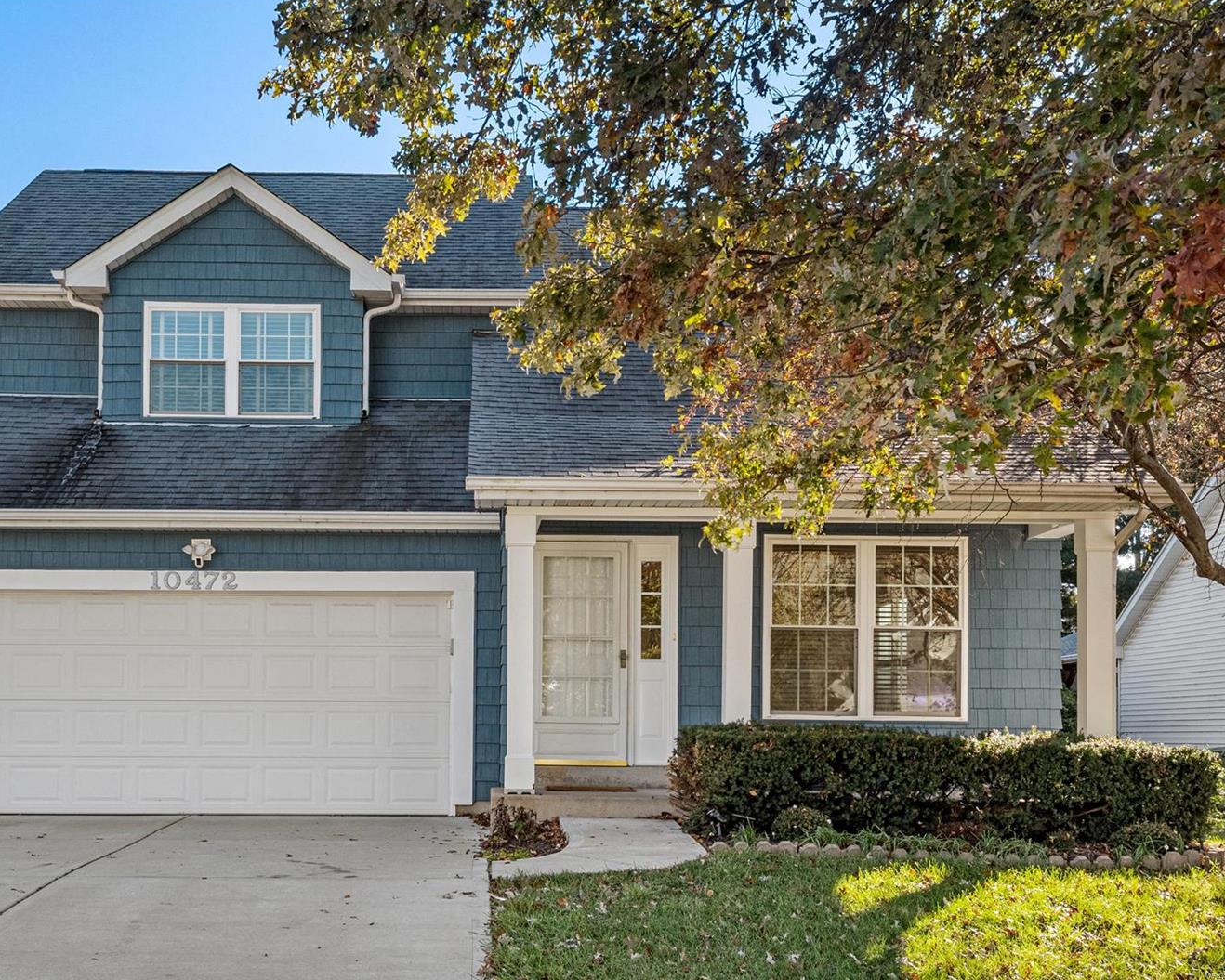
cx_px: 489
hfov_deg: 44.5
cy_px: 487
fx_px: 1487
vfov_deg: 36.5
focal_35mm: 41
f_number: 8
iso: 400
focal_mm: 18
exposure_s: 1/640
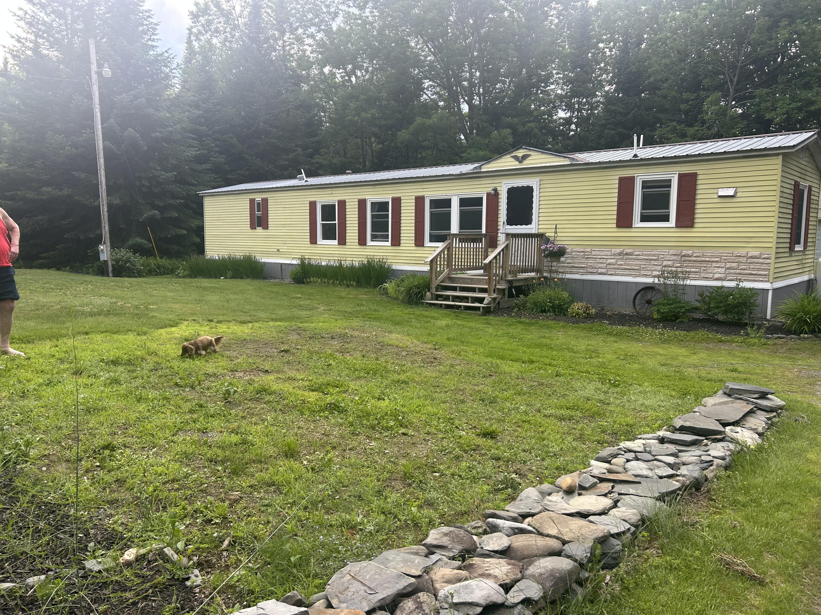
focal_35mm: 26
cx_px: 410
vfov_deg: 53.1
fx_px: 617
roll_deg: +0.5
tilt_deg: -7.3
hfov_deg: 67.3
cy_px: 308
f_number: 1.5
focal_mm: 5.7
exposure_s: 1/733
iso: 50
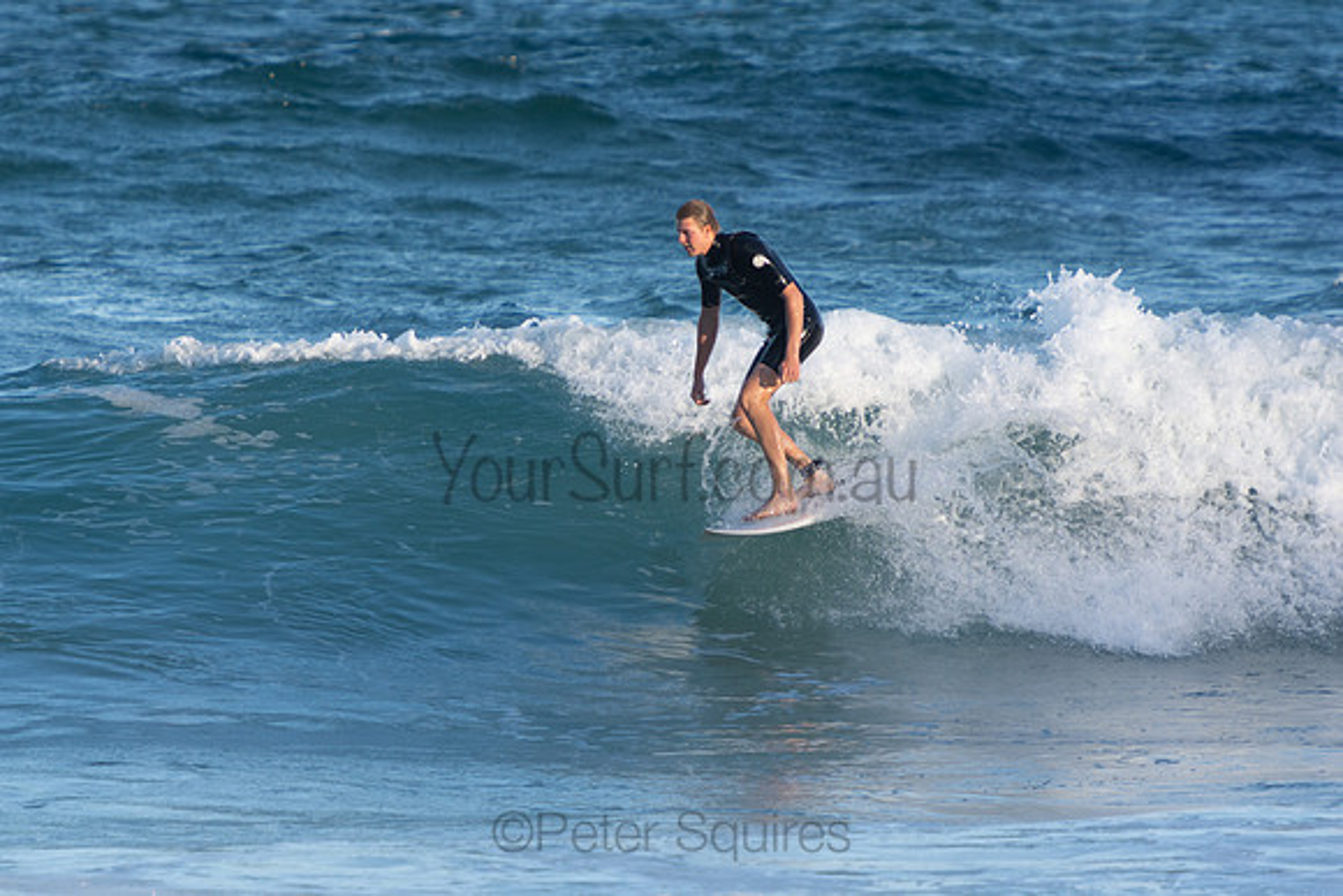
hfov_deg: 4.3
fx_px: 17910
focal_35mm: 480
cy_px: 448
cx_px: 672
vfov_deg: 2.9
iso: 320
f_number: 5.6
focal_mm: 320
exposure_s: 1/640
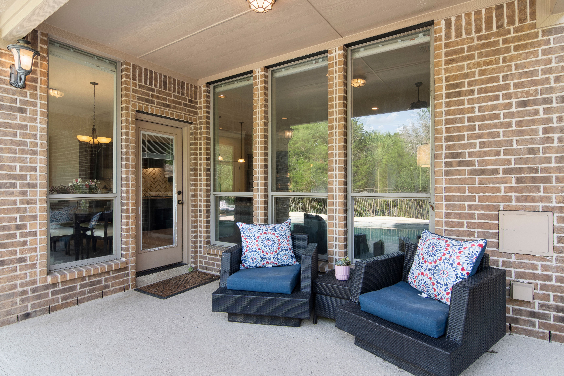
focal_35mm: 19
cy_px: 188
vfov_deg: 64.6
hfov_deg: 86.9
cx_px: 282
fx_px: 298
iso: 100
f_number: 8
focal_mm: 13
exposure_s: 1/100
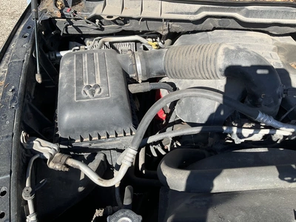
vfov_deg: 48.2
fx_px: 248
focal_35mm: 29
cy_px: 111
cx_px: 148
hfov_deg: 61.7
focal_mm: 3
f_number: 1.8
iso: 25
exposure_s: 1/829
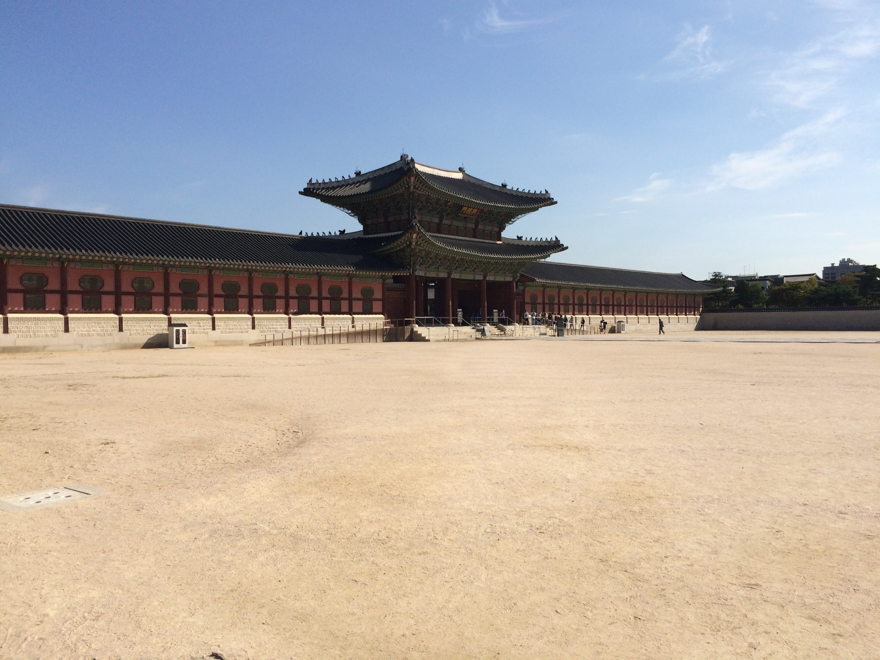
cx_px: 440
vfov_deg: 48.2
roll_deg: +0.3
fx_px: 737
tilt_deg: -2.2
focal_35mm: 29
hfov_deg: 61.7
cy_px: 330
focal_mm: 4.15
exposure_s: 1/4115
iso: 32
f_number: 2.2
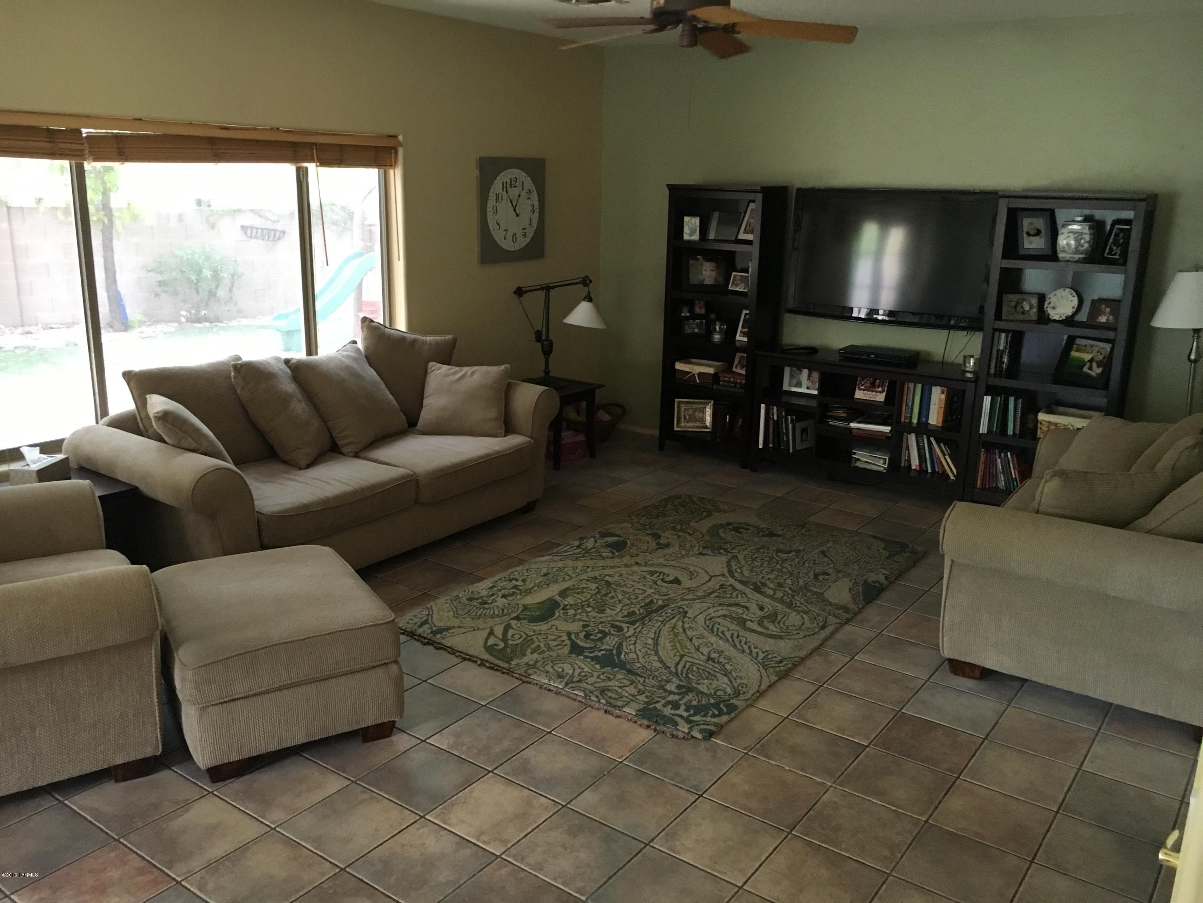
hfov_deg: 61.7
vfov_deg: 48.2
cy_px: 452
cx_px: 602
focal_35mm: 29
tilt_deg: -15.9
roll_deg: -1.3
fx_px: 1008
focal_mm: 4.15
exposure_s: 1/30
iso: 200
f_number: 2.2
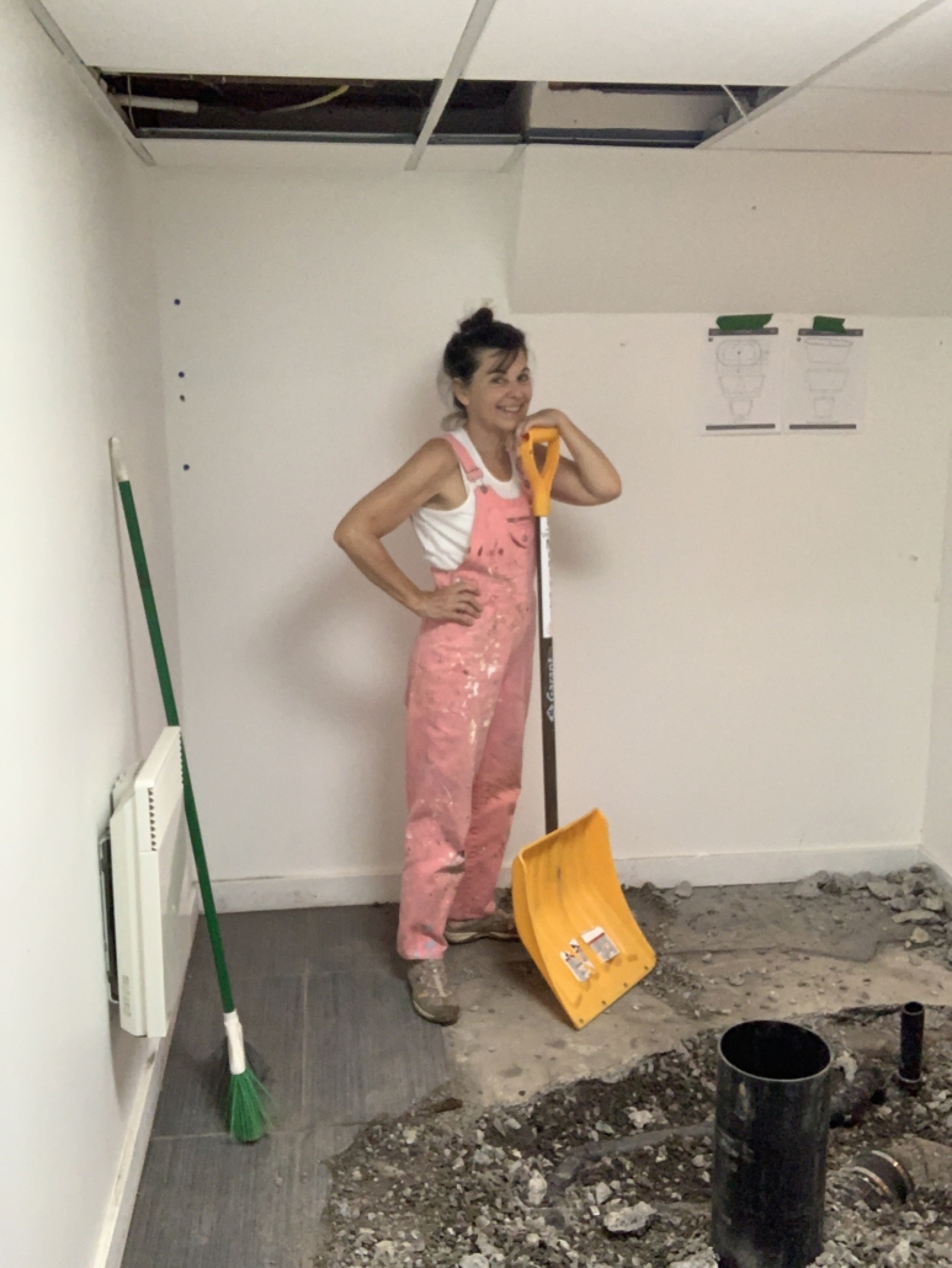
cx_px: 476
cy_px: 634
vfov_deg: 56.8
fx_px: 1173
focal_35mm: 32
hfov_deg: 44.2
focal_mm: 2.87
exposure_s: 1/60
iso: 200
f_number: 2.2
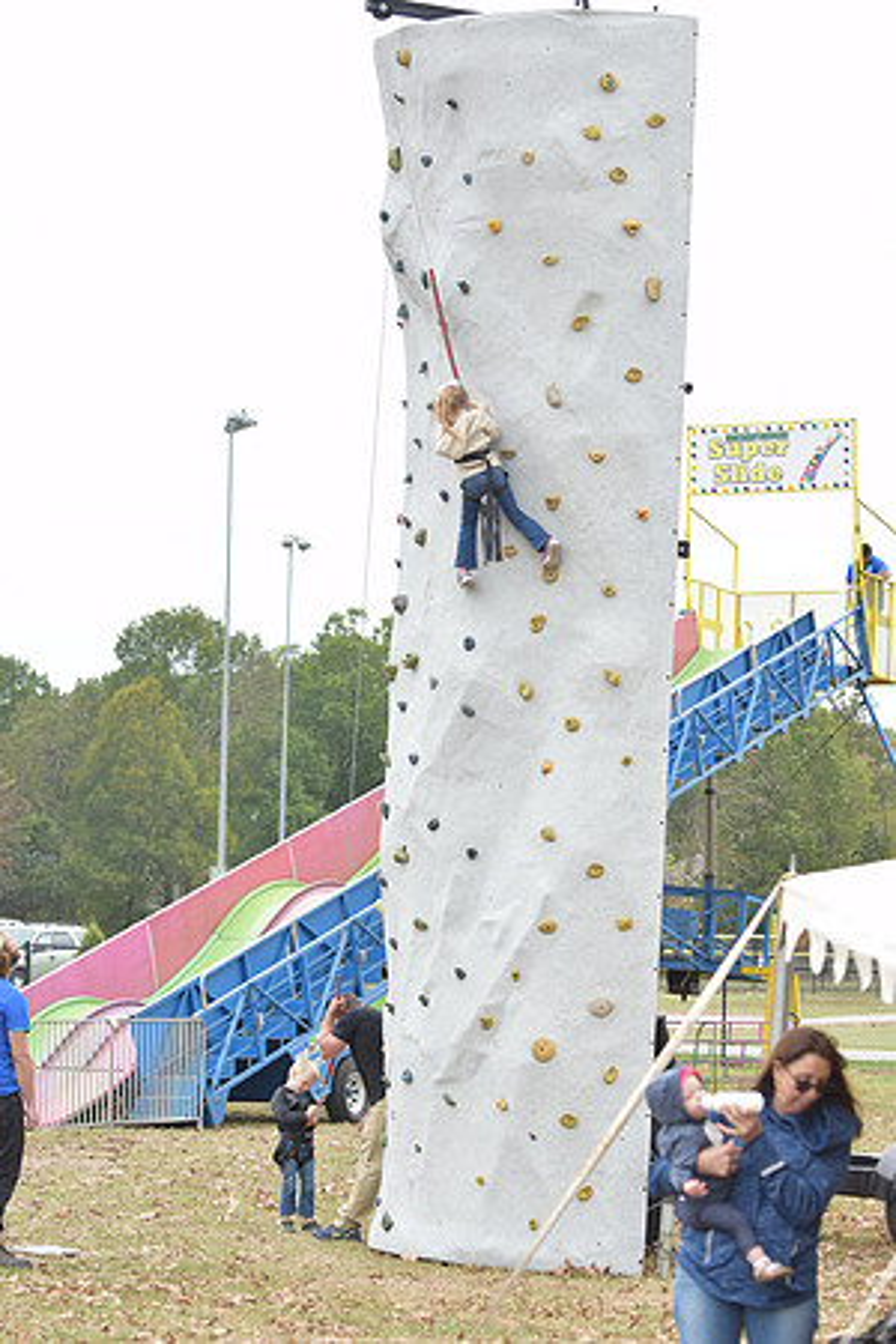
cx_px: 448
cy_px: 672
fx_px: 4368
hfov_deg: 11.7
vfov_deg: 17.5
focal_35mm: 117
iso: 200
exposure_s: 1/400
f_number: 3.5
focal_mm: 78
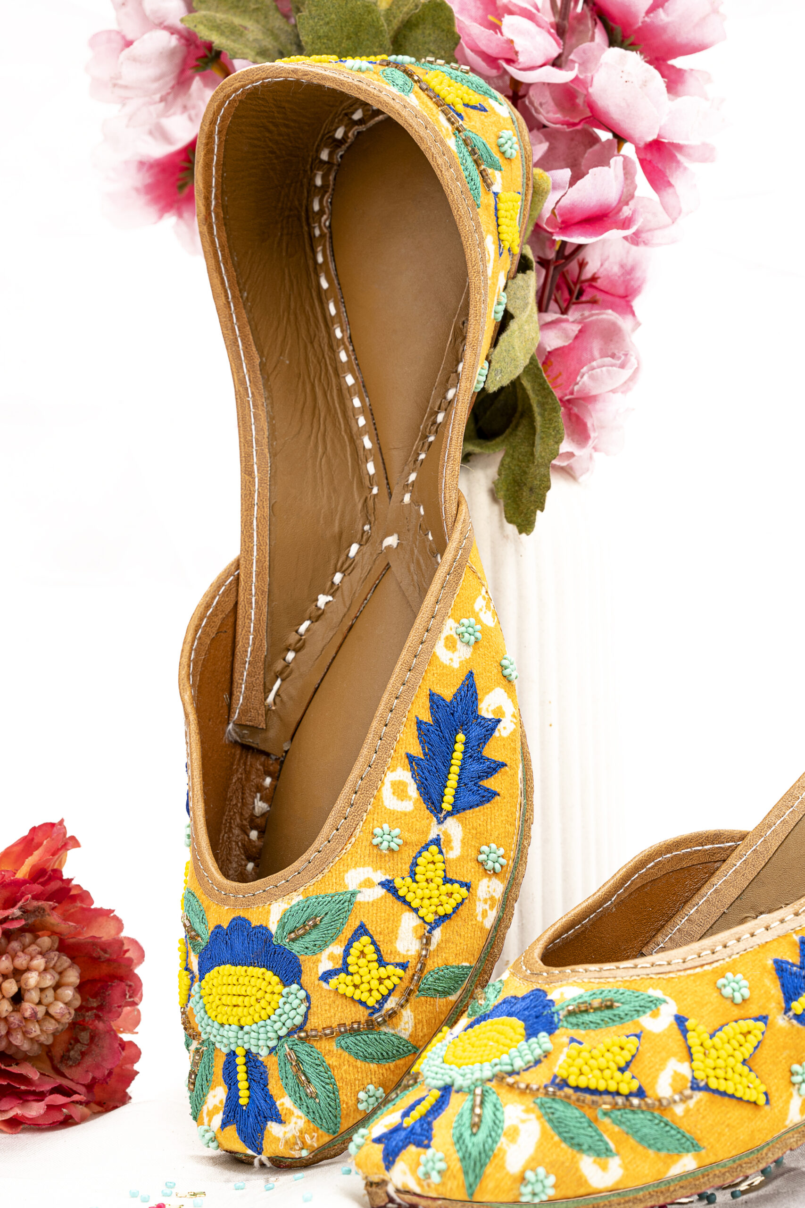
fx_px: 2850
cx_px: 402
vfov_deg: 23.9
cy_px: 604
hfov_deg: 16.1
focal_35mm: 85
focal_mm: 85
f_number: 5
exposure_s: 1/125
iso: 160
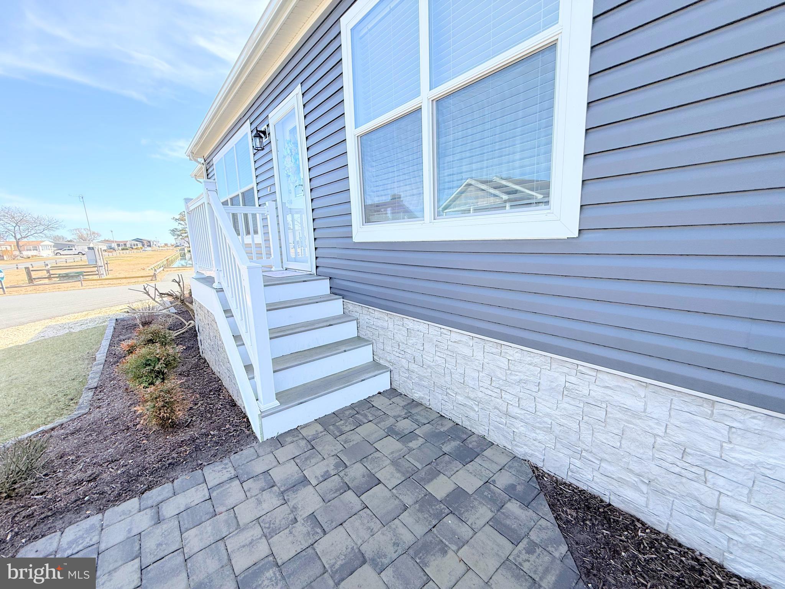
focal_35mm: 14
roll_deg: +2.4
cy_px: 294
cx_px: 392
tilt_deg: -10.1
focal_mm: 2.22
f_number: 2.2
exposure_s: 1/445
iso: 50
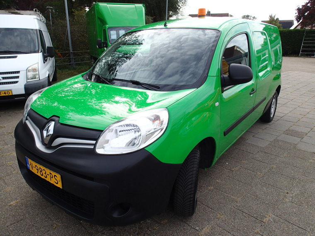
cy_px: 118
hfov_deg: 69.4
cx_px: 158
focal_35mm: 25
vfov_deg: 54.9
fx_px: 227
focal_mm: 4.5
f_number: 2.8
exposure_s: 1/640
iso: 100
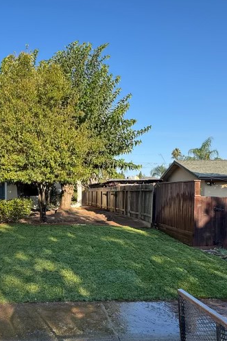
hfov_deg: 42.3
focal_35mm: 30
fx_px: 284
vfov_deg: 61.4
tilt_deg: -1.2
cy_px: 206
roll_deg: -1.1
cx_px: 57
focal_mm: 2.22
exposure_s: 1/255
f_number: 2.2
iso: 40
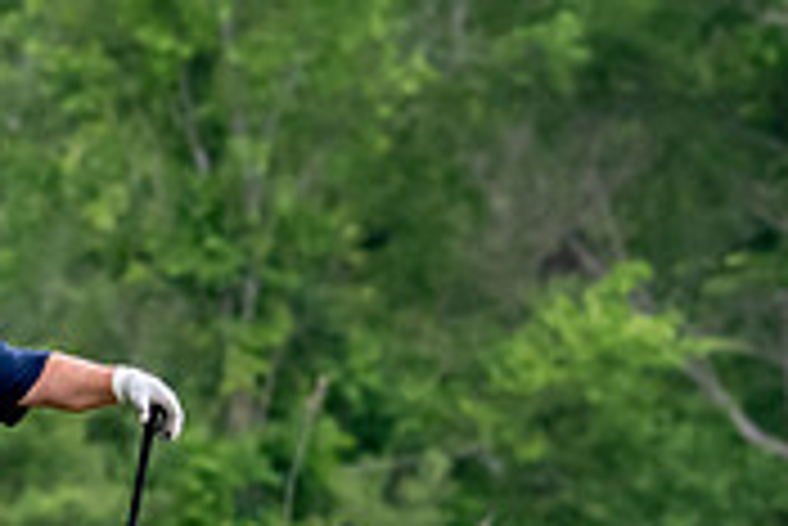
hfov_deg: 1.5
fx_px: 29333
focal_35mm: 1339
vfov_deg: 1.0
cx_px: 1099
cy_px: 330
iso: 2500
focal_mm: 270
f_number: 5.6
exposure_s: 1/2000
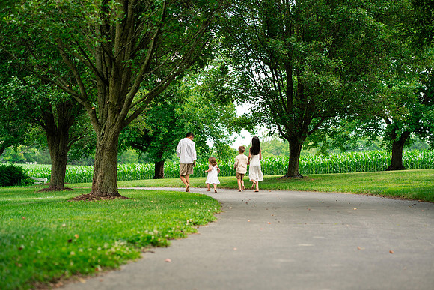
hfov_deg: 23.9
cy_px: 145
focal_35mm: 85
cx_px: 217
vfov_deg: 16.1
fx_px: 1025
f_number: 3.5
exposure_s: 1/500
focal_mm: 85
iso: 500
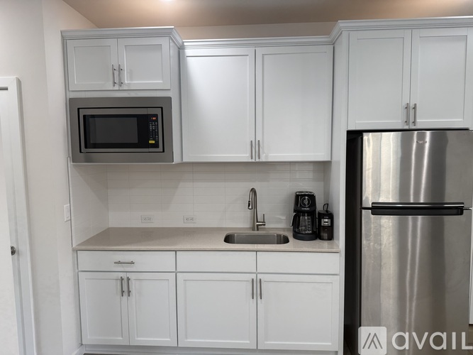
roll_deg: +0.3
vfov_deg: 56.8
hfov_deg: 71.6
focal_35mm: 24
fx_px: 328
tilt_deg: -4.1
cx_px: 236
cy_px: 178
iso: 100
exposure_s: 1/120
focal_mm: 6.76
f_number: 1.78
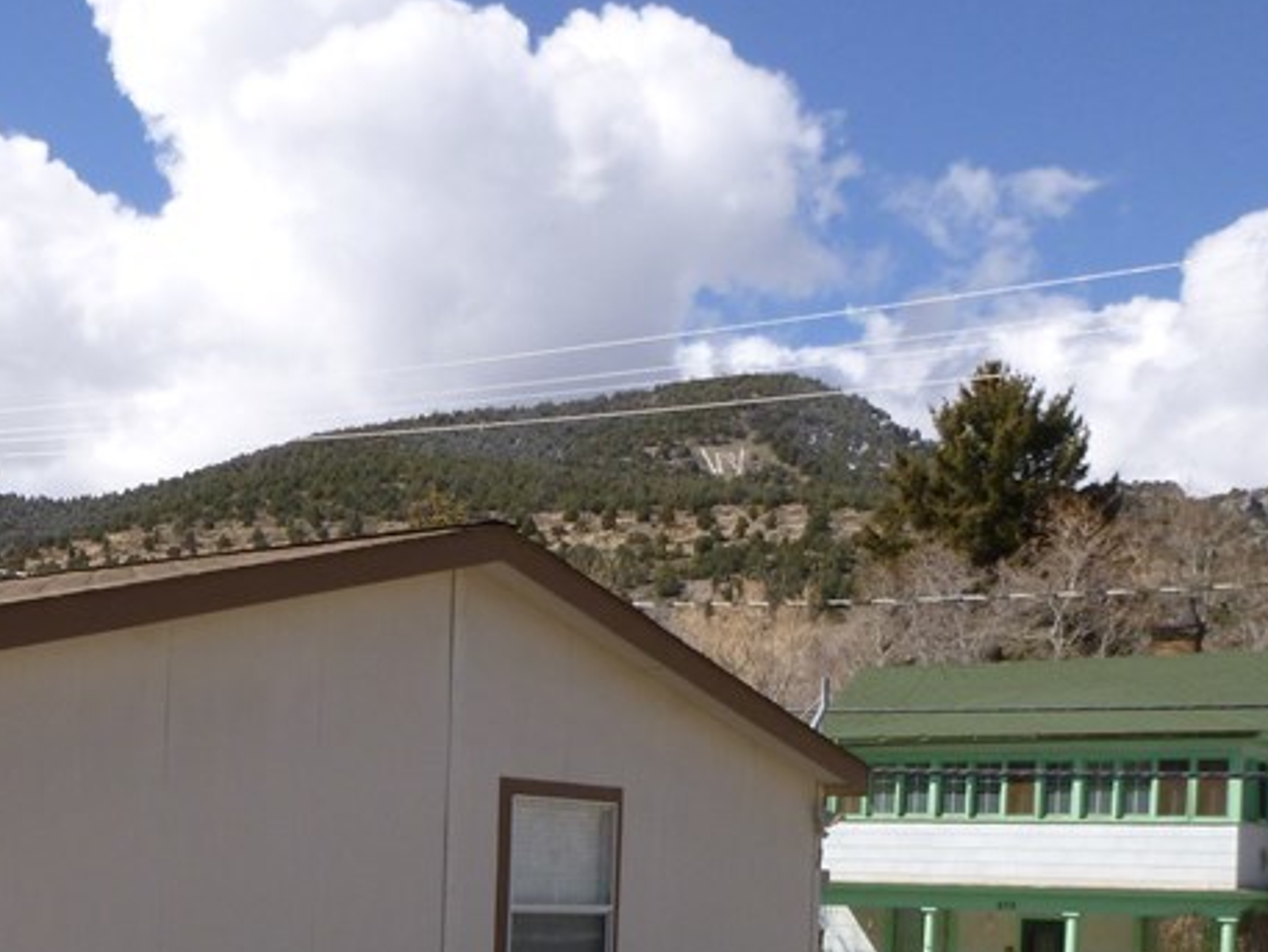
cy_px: 924
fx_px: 2052
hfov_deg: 32.8
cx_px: 155
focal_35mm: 56
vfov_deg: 25.0
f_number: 3.9
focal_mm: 4.5
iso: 100
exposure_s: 1/800
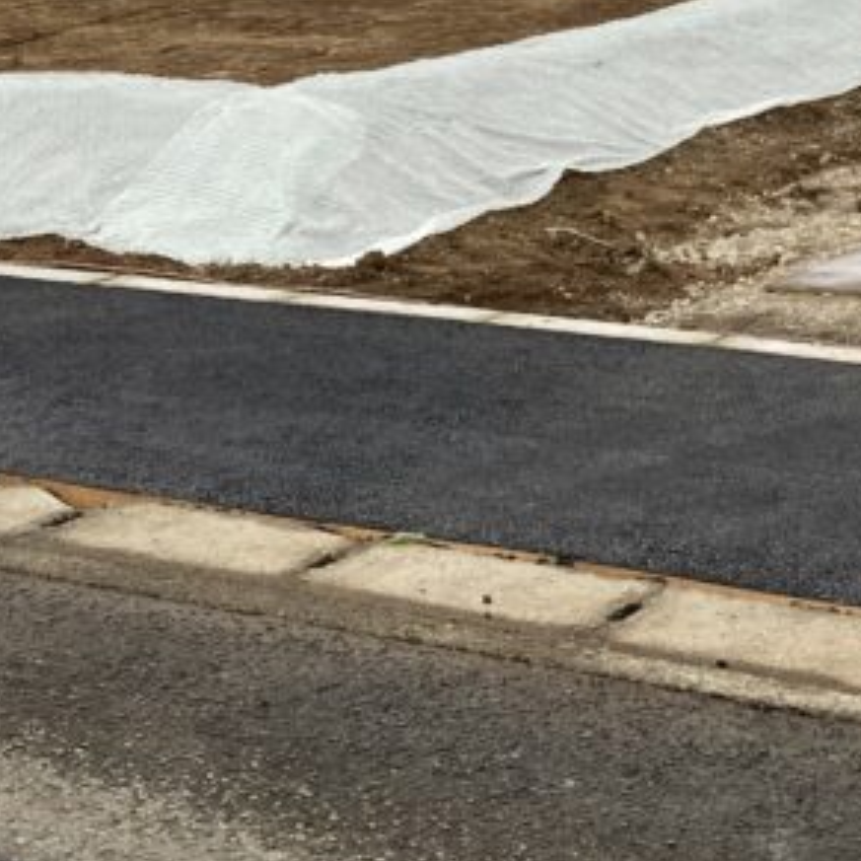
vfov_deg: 19.5
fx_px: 2448
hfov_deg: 19.9
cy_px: 41
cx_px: 598
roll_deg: +1.1
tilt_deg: -4.9
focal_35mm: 87
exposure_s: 1/282
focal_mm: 3.99
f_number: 1.8
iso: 20
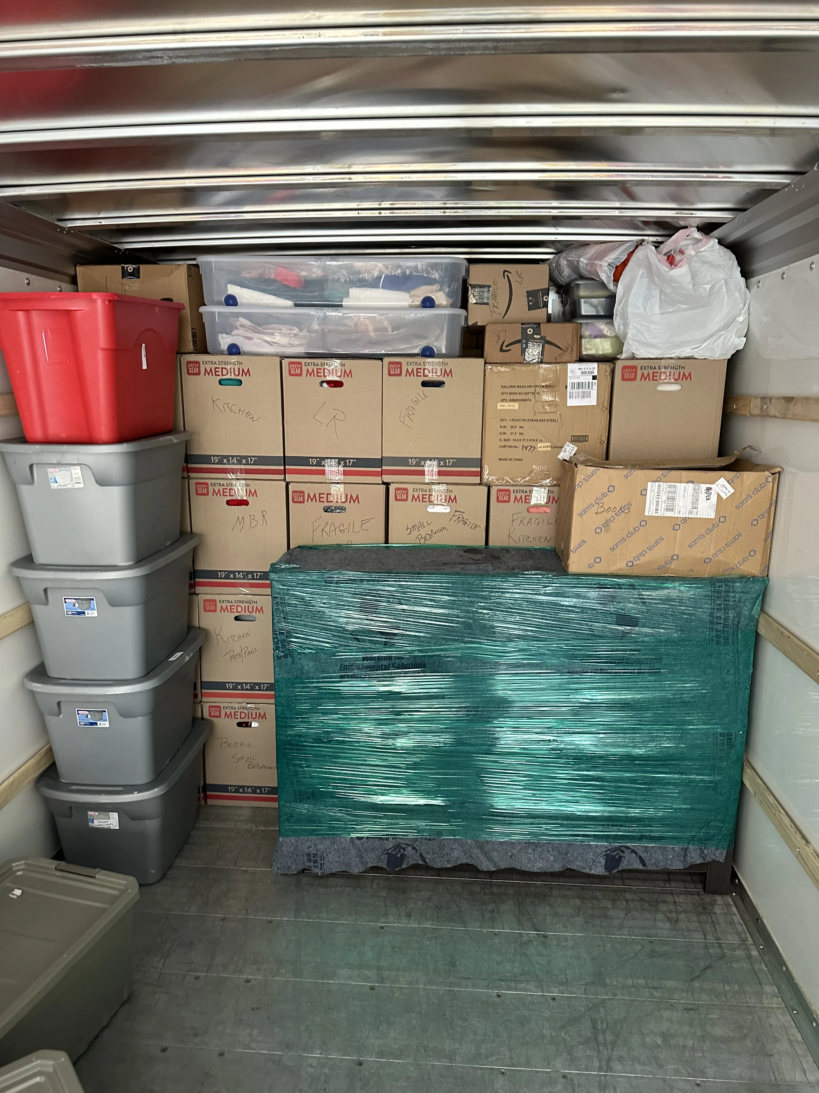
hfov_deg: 56.8
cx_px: 410
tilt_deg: -13.9
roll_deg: -1.3
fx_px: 757
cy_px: 546
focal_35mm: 24
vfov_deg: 71.6
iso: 500
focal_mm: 6.86
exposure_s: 1/60
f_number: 1.78
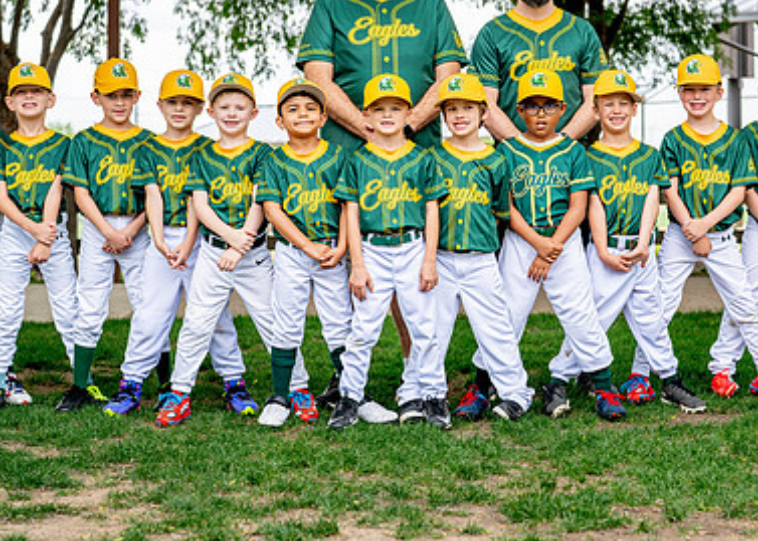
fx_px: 1894
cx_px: 434
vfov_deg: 16.2
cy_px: 215
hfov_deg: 22.6
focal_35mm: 88
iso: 125
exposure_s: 1/640
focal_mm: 50
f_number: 2.8
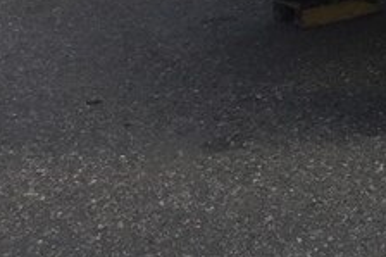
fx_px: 954
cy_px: -163
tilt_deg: -8.0
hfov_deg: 20.2
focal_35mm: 89
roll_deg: -2.1
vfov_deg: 14.1
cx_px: 550
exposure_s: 1/1236
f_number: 2.2
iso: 32
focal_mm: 4.15
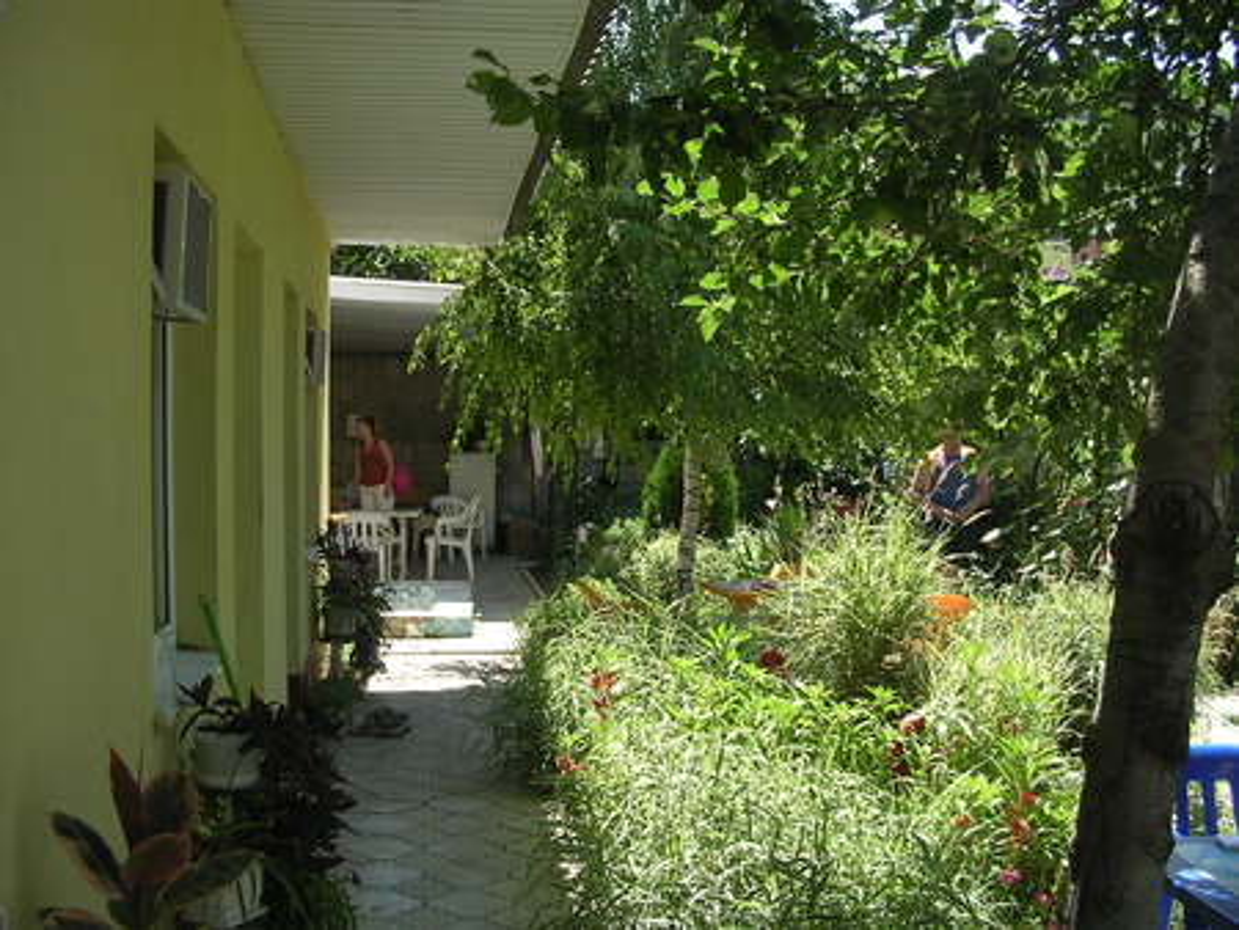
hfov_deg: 49.0
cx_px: 620
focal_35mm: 38
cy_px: 465
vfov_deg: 37.8
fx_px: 1361
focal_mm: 5.8
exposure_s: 1/340
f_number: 2.8
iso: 100
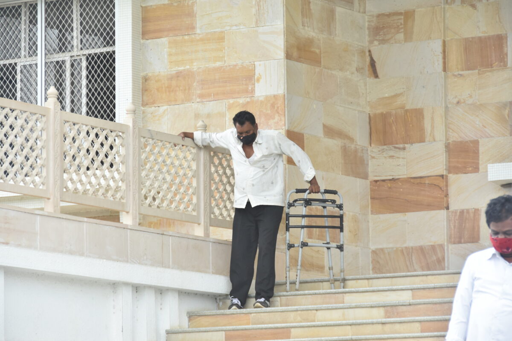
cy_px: 170
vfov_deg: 7.6
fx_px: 2560
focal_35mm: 180
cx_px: 256
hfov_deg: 11.4
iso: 320
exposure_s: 1/250
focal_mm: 120
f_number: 5.6
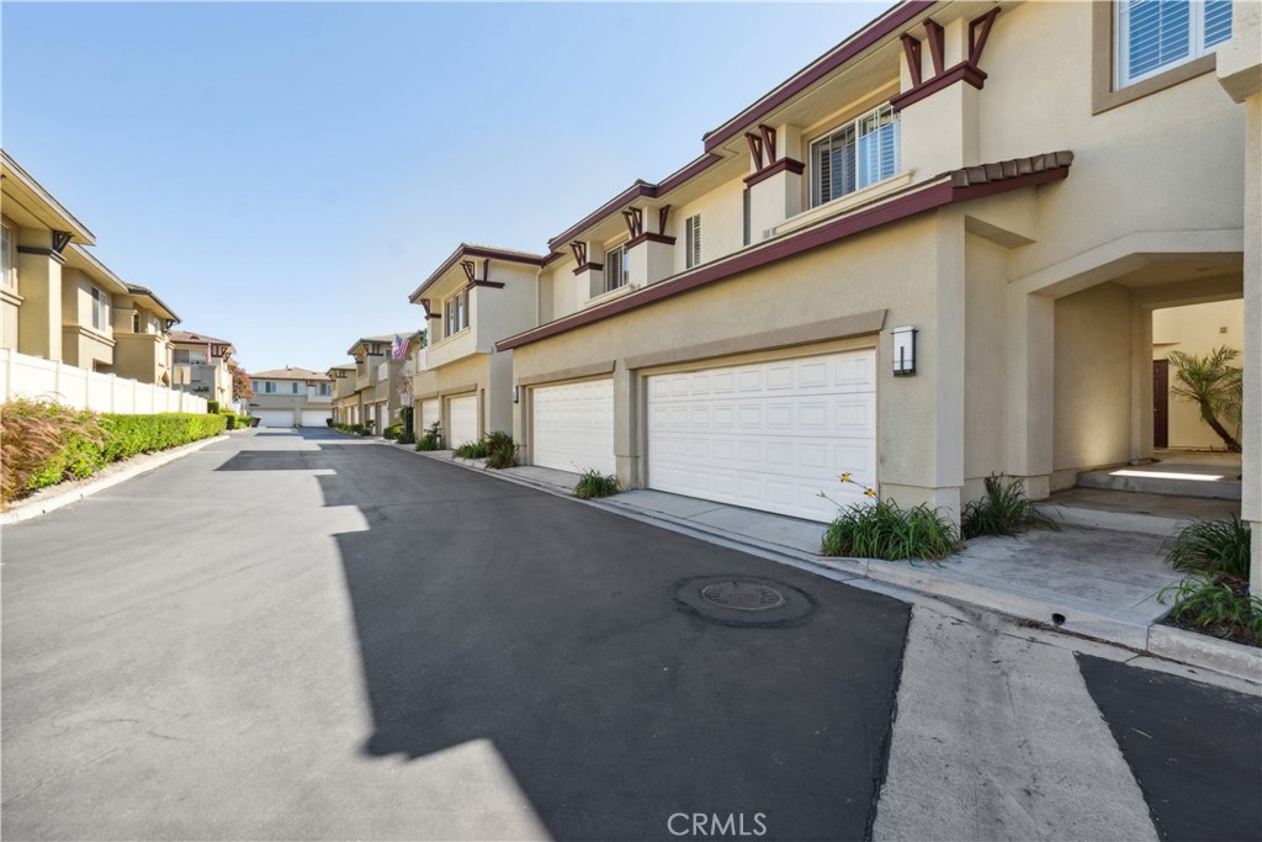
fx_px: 526
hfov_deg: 100.4
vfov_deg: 77.3
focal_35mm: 15
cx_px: 631
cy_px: 421
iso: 100
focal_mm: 10
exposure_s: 1/100
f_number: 8
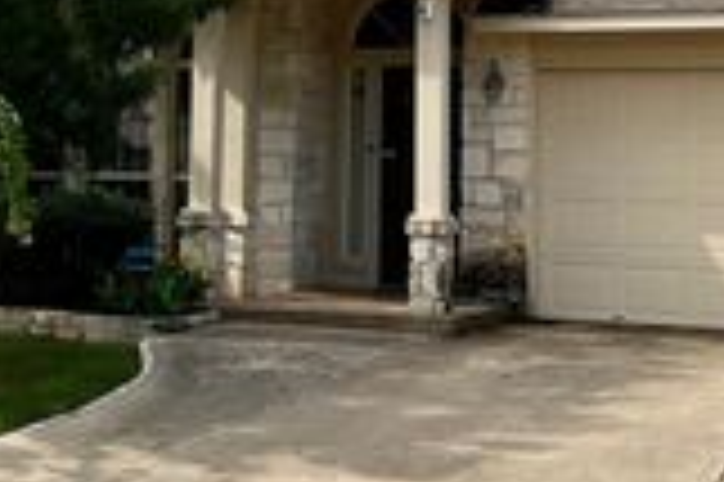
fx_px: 1688
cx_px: 310
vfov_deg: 16.1
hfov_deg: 24.2
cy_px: 70
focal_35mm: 84
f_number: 1.5
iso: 50
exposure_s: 1/4274
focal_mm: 5.7
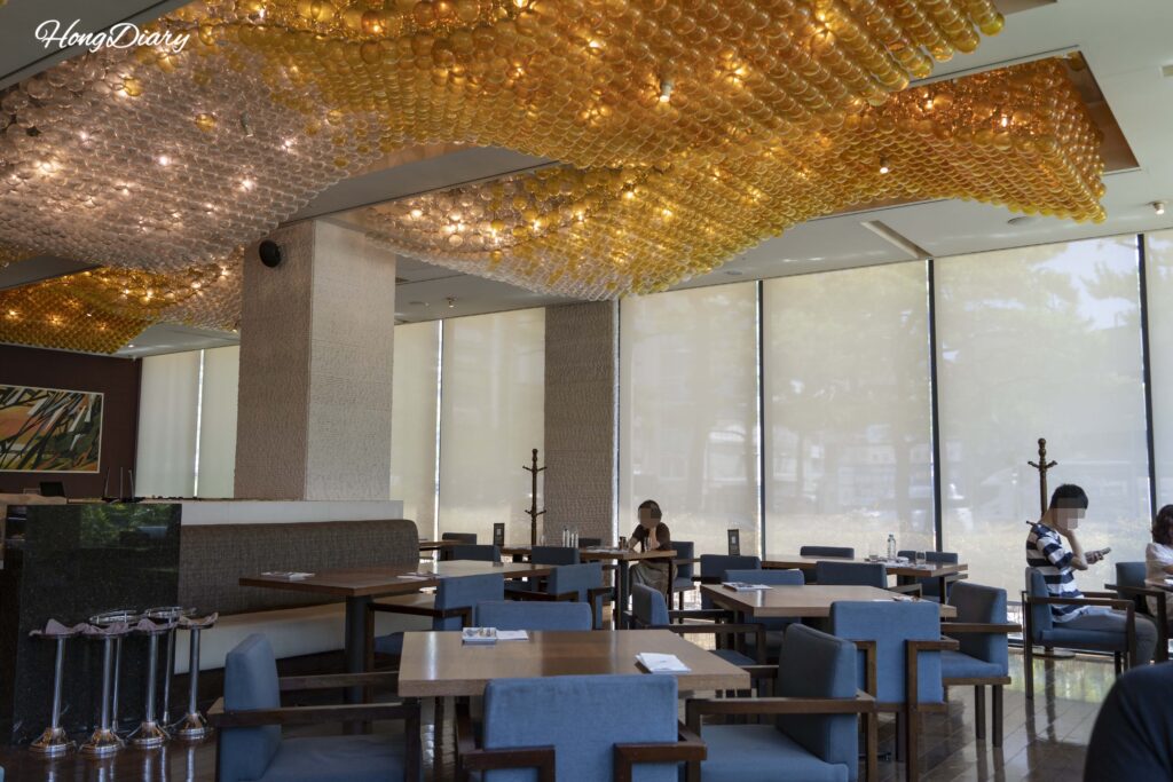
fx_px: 1010
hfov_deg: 60.3
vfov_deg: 42.3
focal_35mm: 31
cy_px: 391
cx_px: 586
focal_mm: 31
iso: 320
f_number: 4.5
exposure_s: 1/160
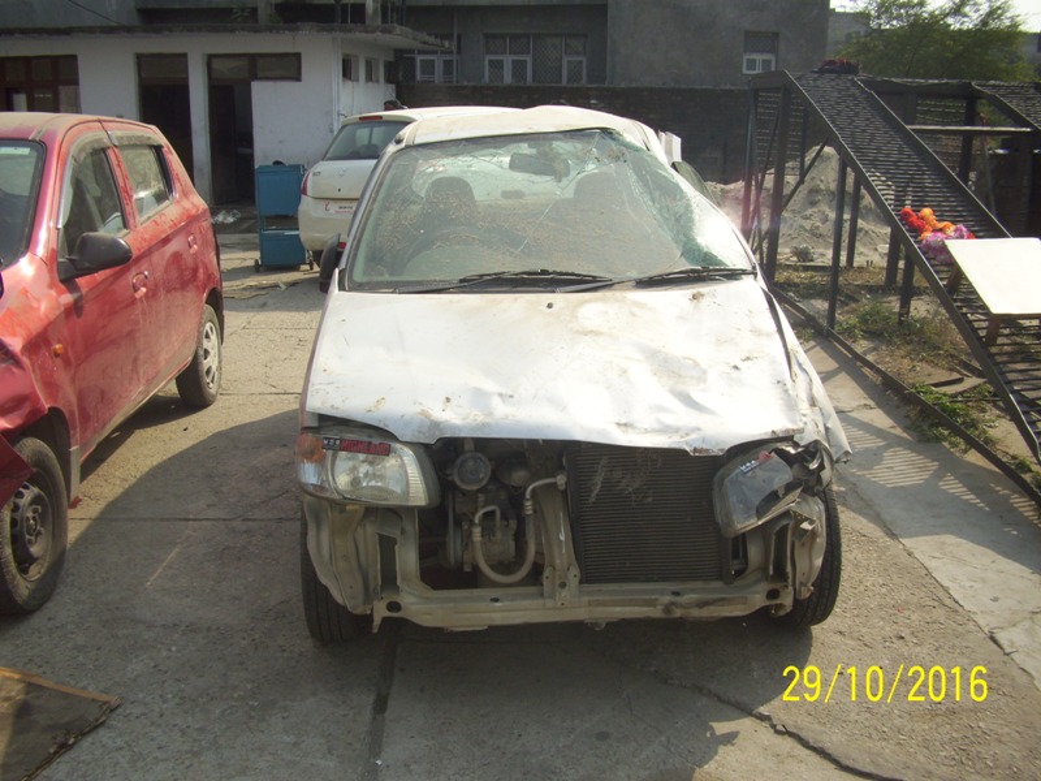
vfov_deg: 41.8
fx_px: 1022
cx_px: 520
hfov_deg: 54.0
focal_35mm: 34
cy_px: 390
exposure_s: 1/200
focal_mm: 5.7
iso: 80
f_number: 5.6
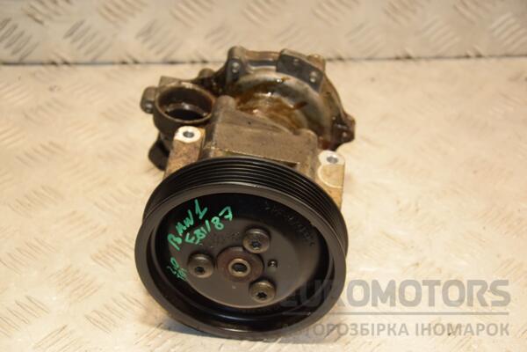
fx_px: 1273
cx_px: 264
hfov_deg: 23.4
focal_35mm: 87
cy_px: 176
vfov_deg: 15.7
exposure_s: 1/160
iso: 800
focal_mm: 58
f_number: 5
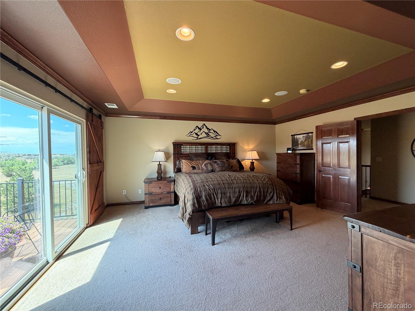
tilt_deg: -1.2
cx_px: 208
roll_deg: +1.0
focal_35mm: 14
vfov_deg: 85.7
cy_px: 156
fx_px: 168
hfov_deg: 102.1
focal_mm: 2.22
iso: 125
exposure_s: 1/120
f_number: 2.2
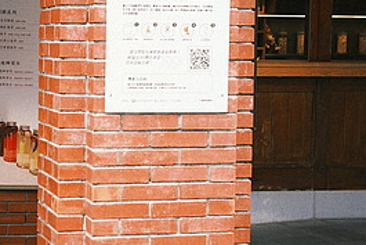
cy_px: 126
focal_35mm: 103
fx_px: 1048
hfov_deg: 19.2
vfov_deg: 13.3
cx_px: -8
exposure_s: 1/125
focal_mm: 35
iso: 200
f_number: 2.5
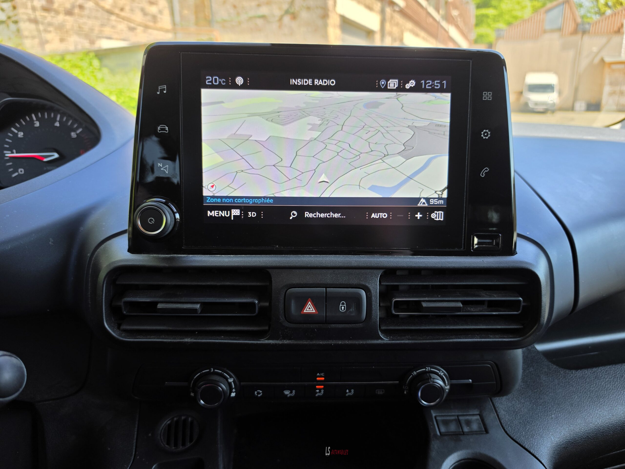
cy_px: 234
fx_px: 415
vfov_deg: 58.9
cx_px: 312
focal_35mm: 23
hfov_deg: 73.9
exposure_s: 1/359
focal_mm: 6.5
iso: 25
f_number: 1.4
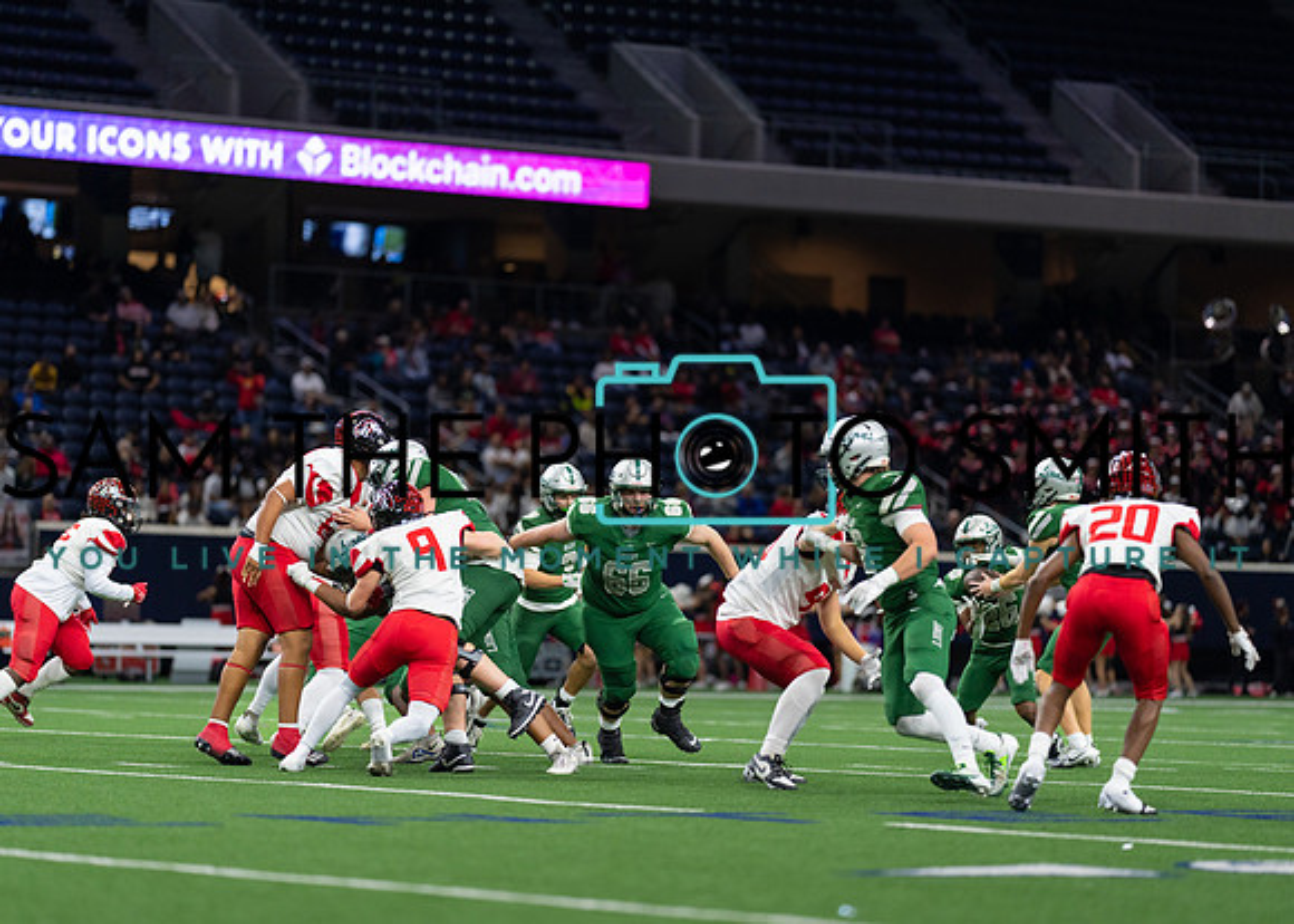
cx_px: 647
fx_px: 5197
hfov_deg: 14.2
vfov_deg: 10.2
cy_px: 462
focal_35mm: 141
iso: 1000
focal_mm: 135
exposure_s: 1/1600
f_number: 1.8
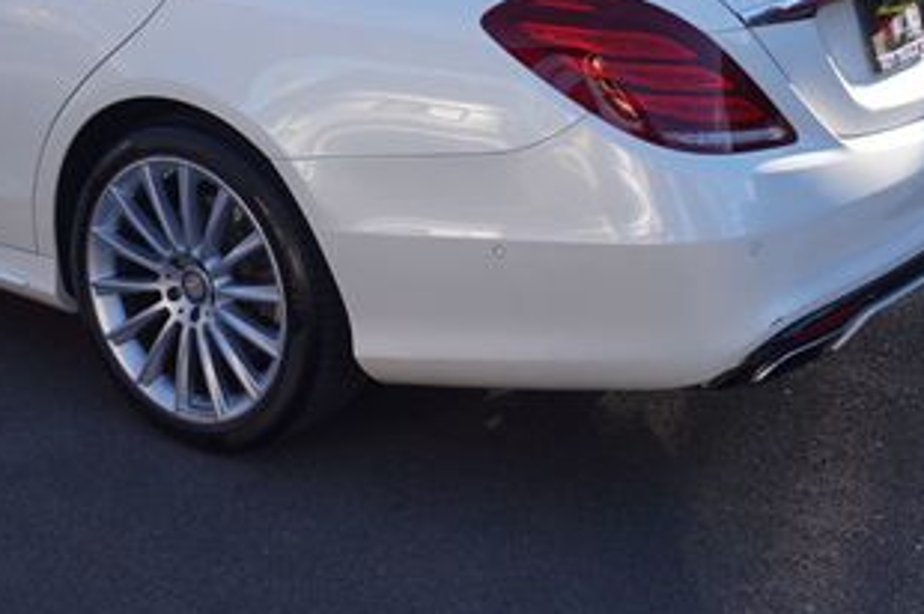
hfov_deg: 30.4
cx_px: 221
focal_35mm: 65
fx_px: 1667
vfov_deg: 20.5
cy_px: 69
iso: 100
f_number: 5.6
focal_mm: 21
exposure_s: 1/200
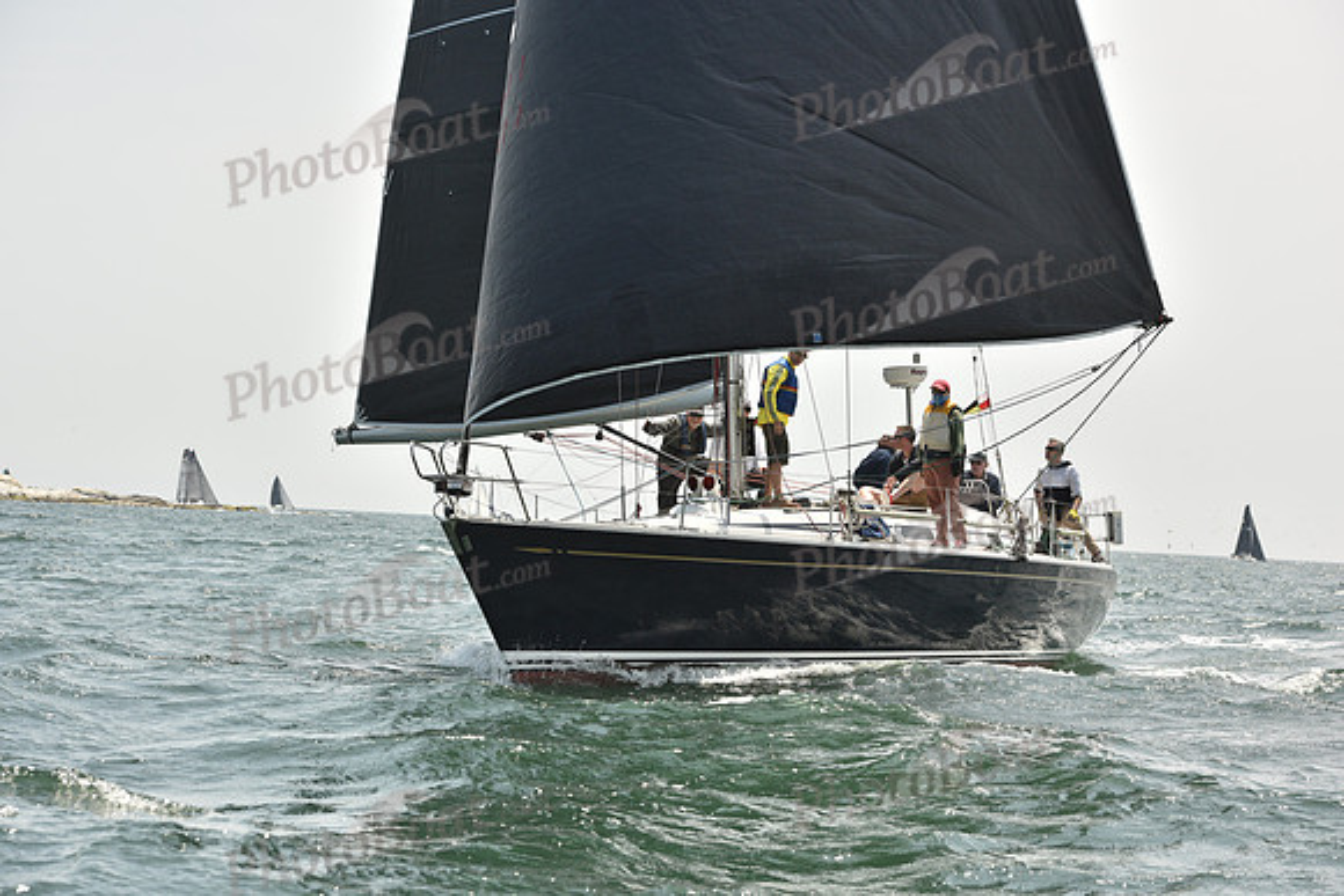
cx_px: 672
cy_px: 448
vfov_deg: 14.4
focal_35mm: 95
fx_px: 3547
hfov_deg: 21.5
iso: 400
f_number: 7.1
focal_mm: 95
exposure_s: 1/1600
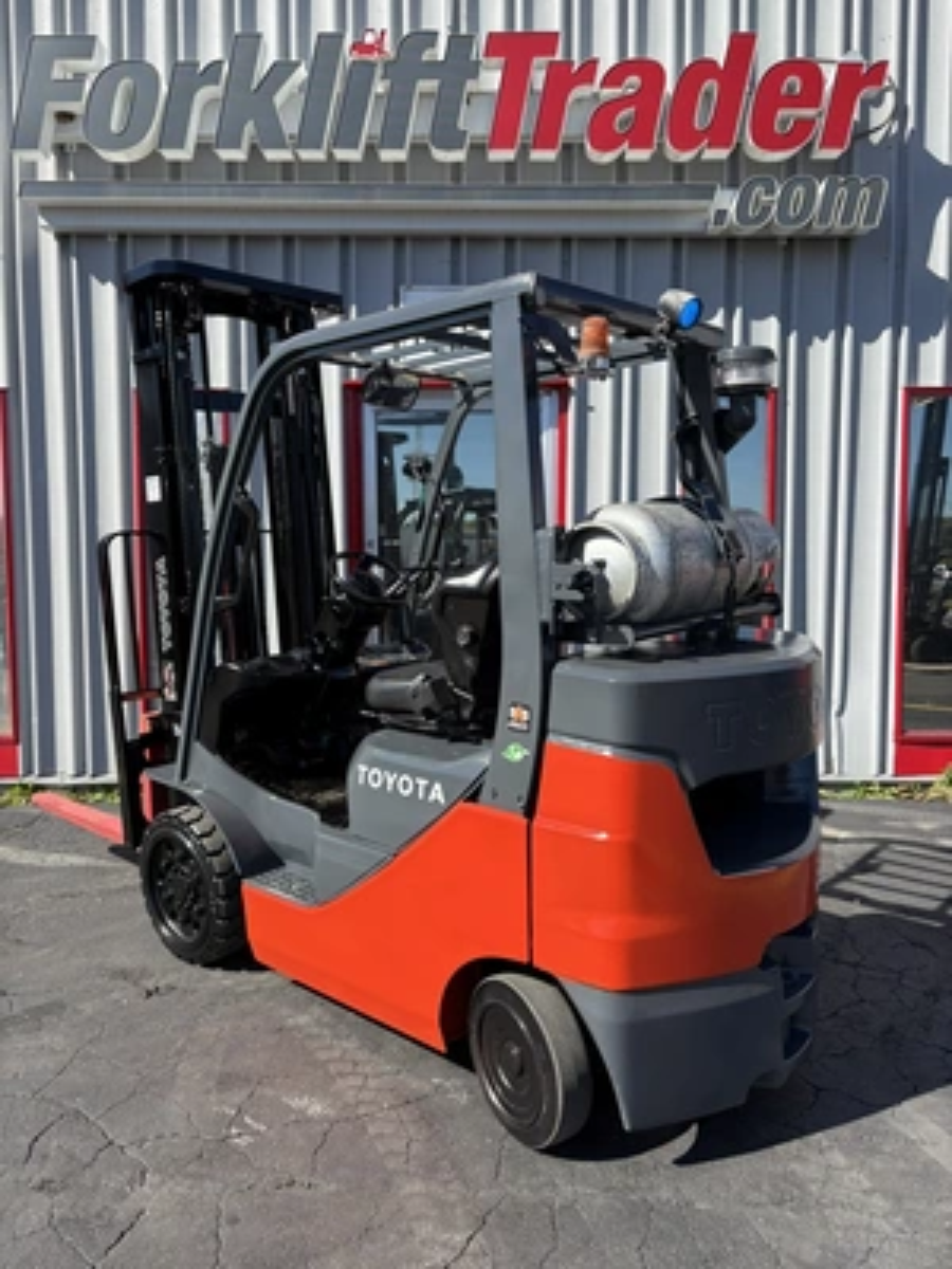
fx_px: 953
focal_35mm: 26
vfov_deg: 67.3
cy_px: 634
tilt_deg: -2.4
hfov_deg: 53.1
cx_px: 476
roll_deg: +0.0
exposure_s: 1/1751
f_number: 1.6
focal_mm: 5.96
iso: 50
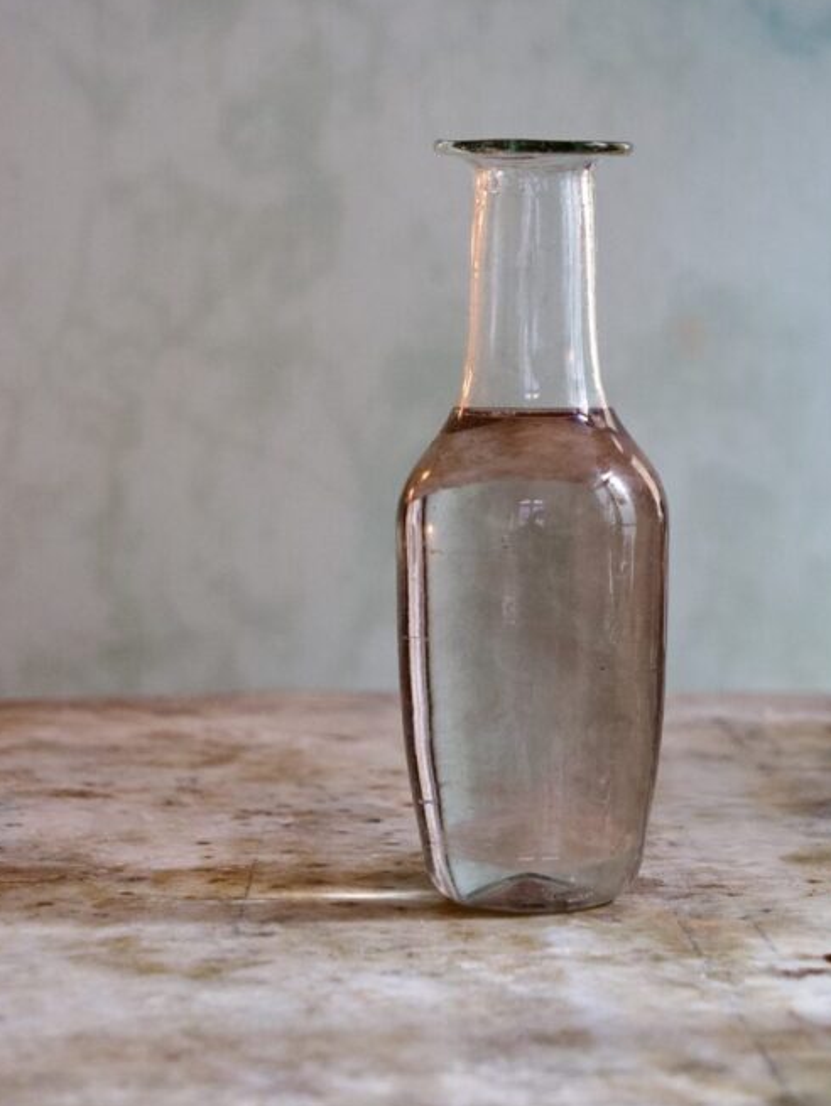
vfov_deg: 23.5
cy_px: 441
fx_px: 2654
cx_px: 495
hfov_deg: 17.8
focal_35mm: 83
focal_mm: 34
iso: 1600
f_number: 3.8
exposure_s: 1/80
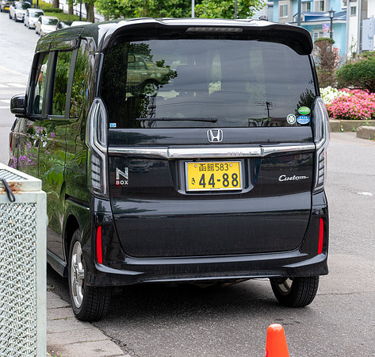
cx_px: 206
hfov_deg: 17.2
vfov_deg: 16.4
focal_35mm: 103
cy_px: 177
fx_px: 1237
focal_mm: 70
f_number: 8
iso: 640
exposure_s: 1/125
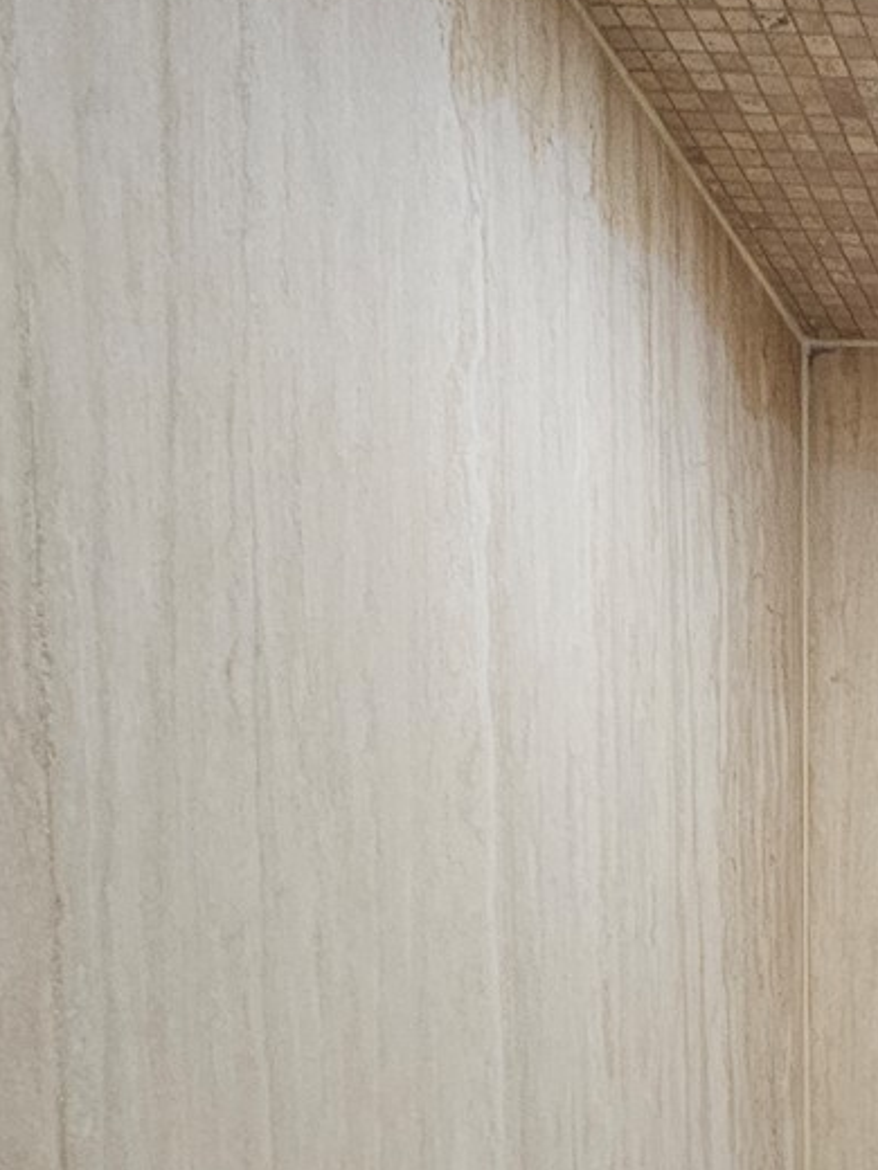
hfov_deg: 27.0
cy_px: 1172
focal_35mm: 40
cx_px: 1274
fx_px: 1353
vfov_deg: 40.8
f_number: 2.2
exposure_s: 1/40
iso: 320
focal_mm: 2.2
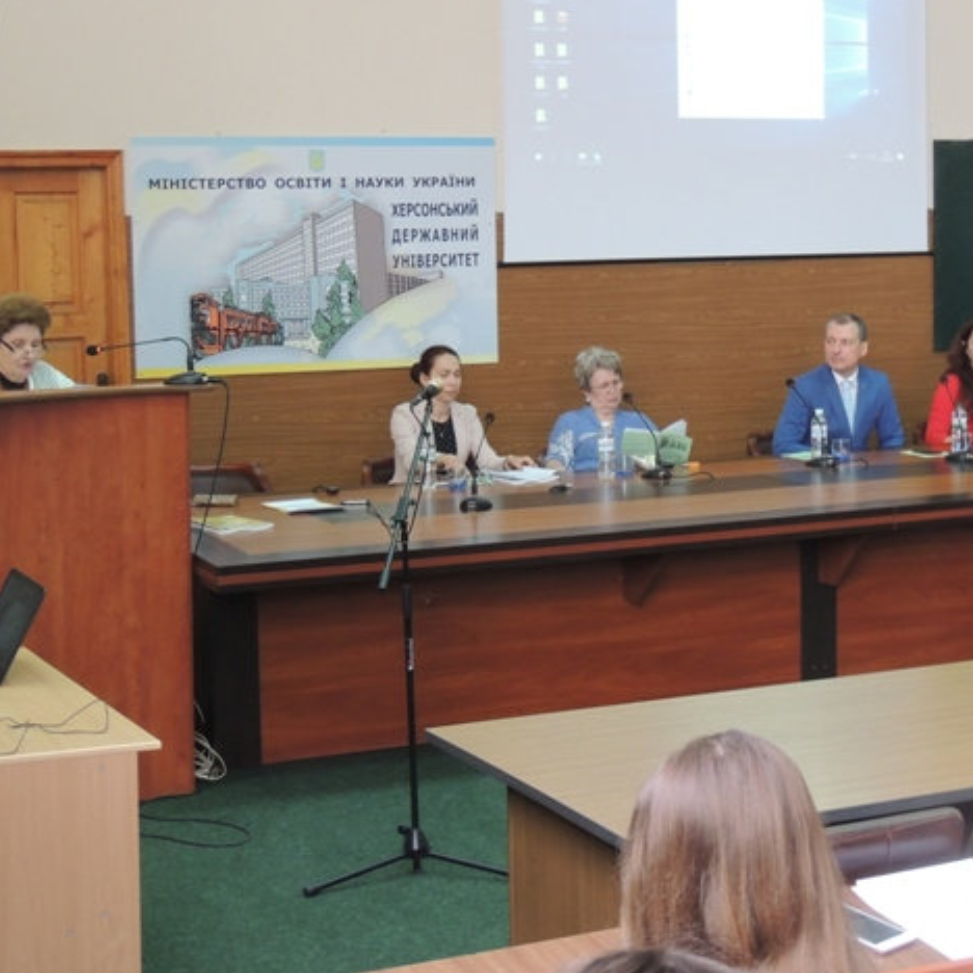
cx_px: 659
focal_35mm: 71
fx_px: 2258
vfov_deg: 24.3
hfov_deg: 24.2
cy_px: 430
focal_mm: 8.3
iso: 400
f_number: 3.5
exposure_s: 1/25
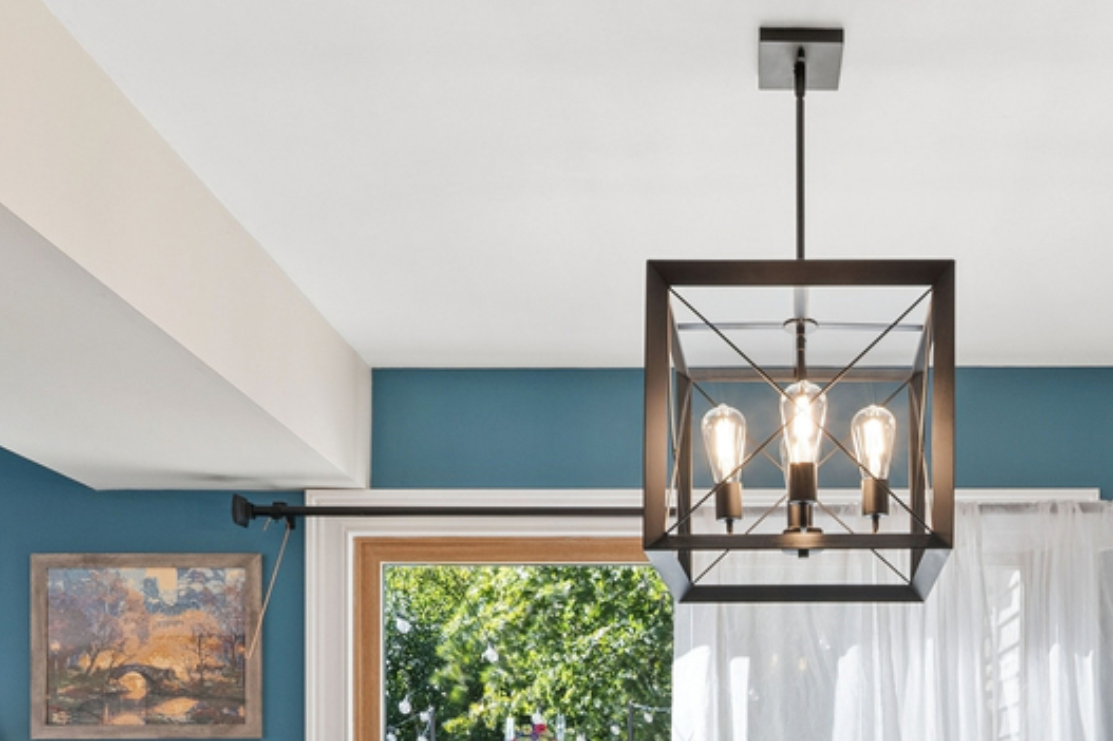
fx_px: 1236
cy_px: 861
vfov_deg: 29.3
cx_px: 854
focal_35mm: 40
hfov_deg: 46.5
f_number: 8
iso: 400
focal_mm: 13
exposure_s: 1/80
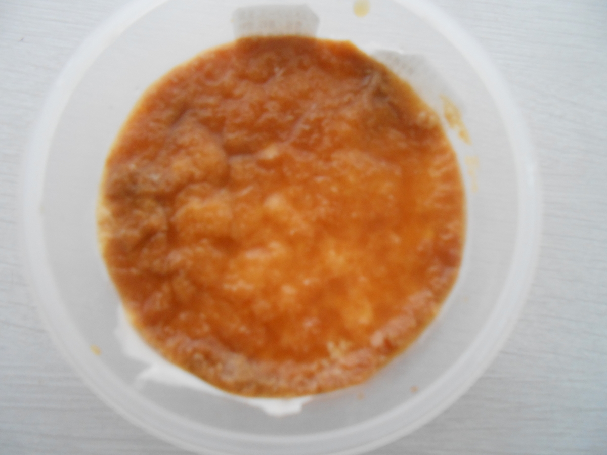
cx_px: 304
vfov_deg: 53.1
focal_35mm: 26
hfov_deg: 67.3
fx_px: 456
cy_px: 228
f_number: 3.5
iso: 320
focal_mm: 4.6
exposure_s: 1/30
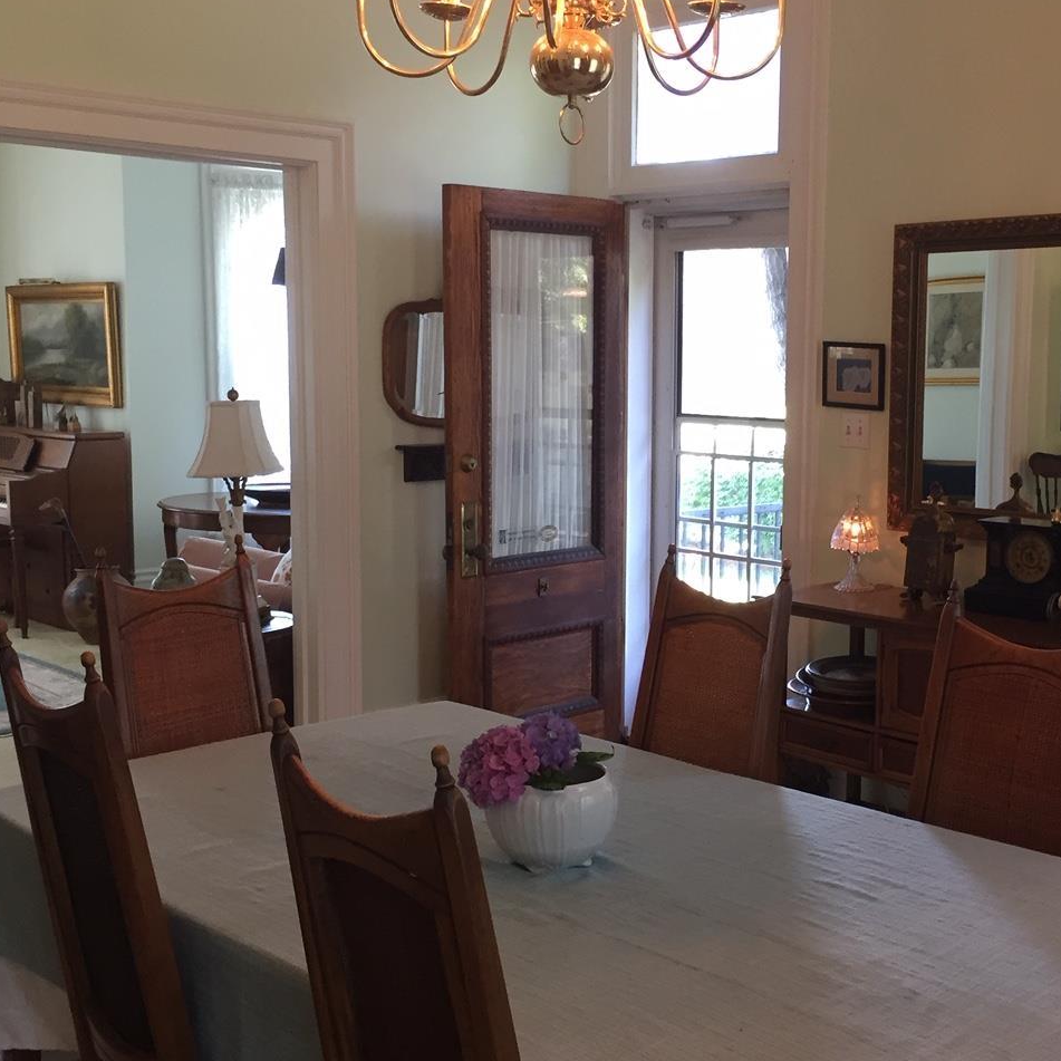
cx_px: 649
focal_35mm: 44
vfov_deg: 38.3
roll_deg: -1.5
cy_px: 566
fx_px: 1526
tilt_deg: -6.4
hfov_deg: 38.2
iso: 80
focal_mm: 4.15
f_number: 2.2
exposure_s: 1/30
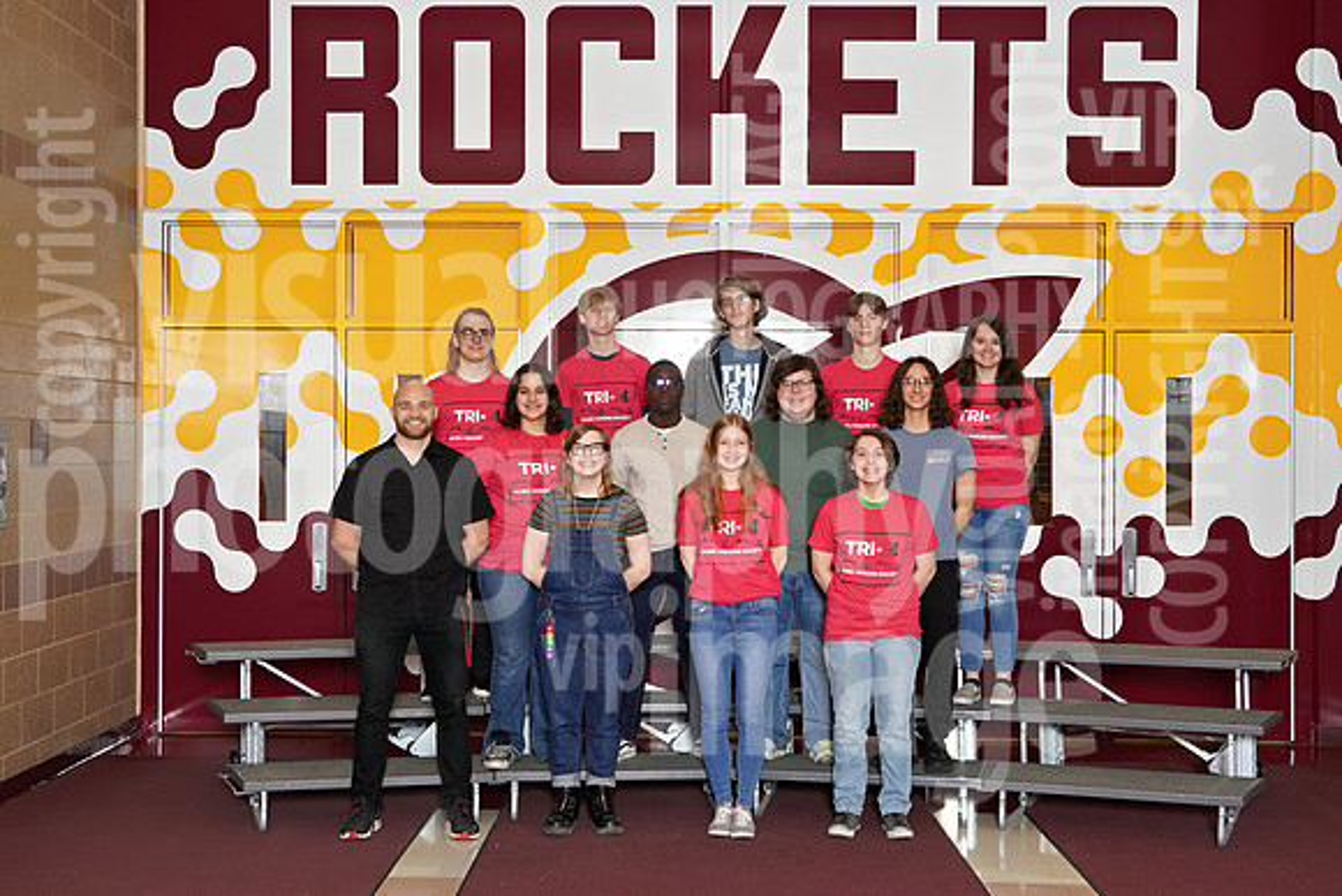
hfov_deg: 40.0
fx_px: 1846
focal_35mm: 50
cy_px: 448
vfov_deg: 27.3
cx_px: 671
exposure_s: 1/80
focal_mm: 33
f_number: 11
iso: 1000
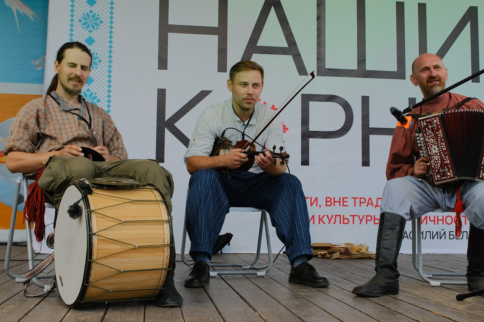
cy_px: 145
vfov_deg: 28.1
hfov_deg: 41.1
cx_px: 251
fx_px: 645
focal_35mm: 48
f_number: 4.5
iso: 640
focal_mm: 19.7
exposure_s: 1/500
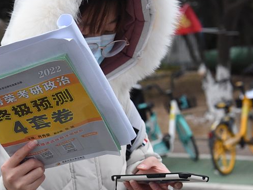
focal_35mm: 97
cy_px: 131
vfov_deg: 15.2
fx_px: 709
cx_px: -11
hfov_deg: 19.5
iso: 2500
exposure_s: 1/320
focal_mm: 42
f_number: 4.5
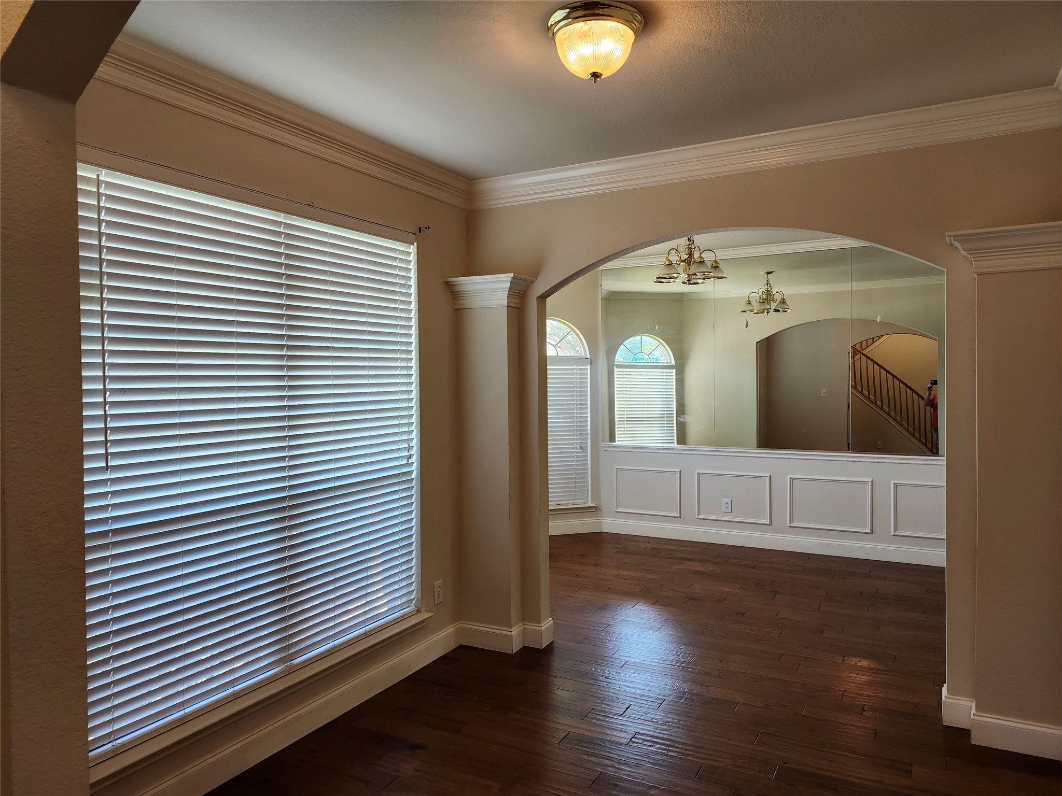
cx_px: 531
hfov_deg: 73.9
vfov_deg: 58.9
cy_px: 398
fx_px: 706
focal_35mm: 23
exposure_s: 1/120
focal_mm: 5.54
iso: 125
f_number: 1.8
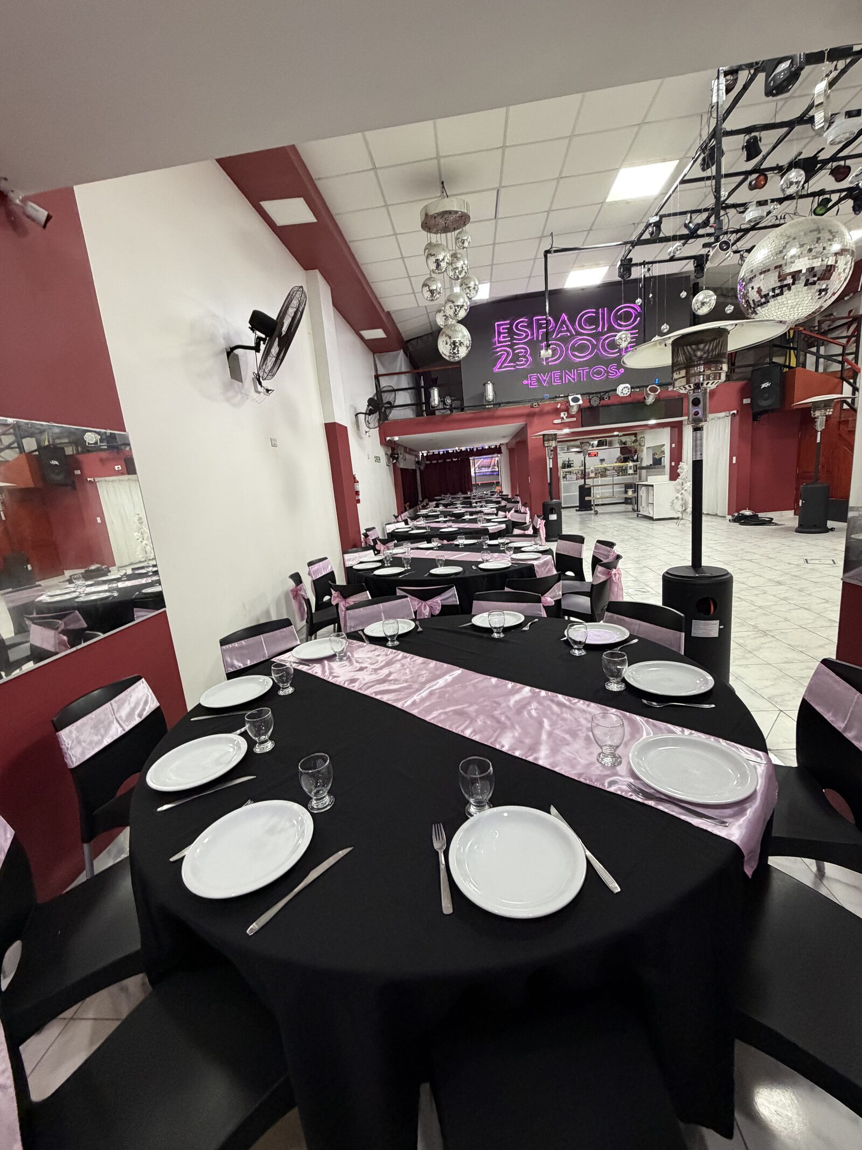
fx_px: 465
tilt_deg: -11.2
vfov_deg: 102.1
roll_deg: +5.5
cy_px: 575
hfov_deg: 85.7
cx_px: 431
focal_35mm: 14
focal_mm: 2.22
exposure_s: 1/50
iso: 400
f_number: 2.2
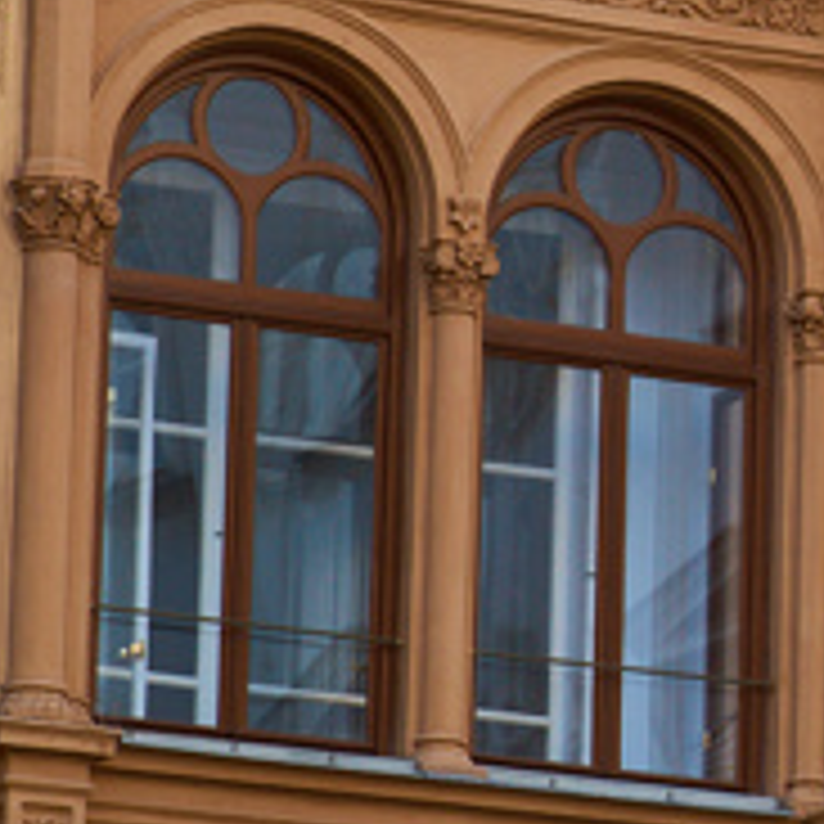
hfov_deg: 3.7
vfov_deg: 3.8
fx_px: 12496
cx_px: 1905
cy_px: 25
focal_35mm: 464
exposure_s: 1/90
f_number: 8
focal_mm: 100
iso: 200
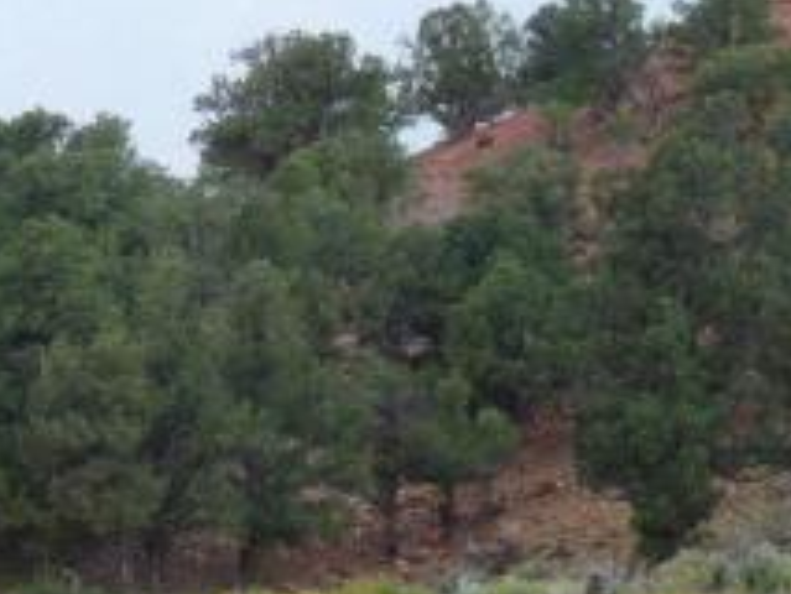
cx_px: 319
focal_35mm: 450
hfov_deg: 4.4
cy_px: 464
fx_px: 10289
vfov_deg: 3.3
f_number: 4
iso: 100
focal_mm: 26.7
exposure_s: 1/160
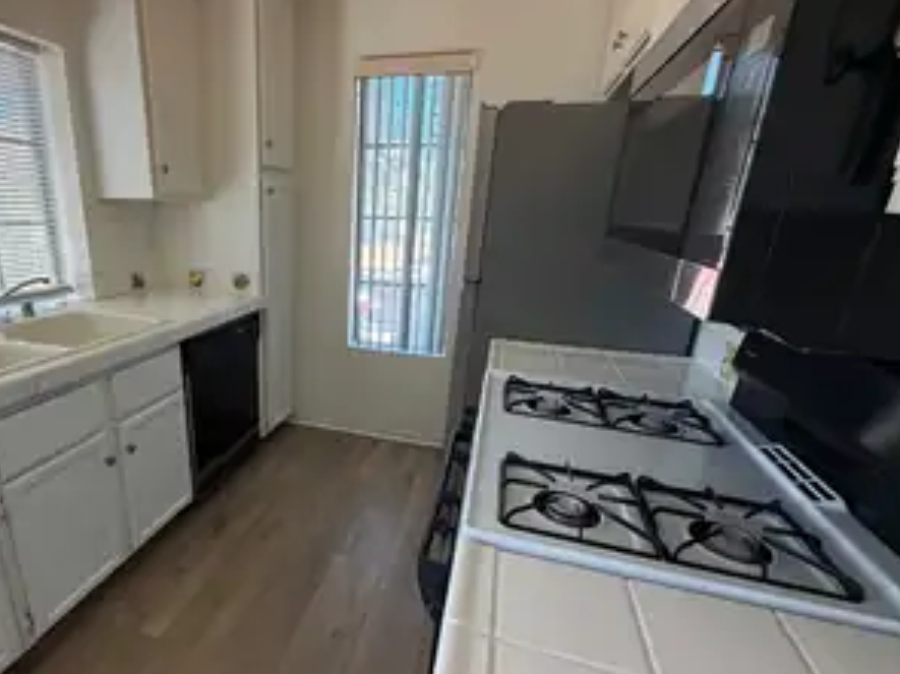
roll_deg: -1.4
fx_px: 494
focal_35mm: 19
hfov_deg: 83.4
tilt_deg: -18.8
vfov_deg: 68.4
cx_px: 348
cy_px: 375
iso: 160
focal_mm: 2.22
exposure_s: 1/120
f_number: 2.2
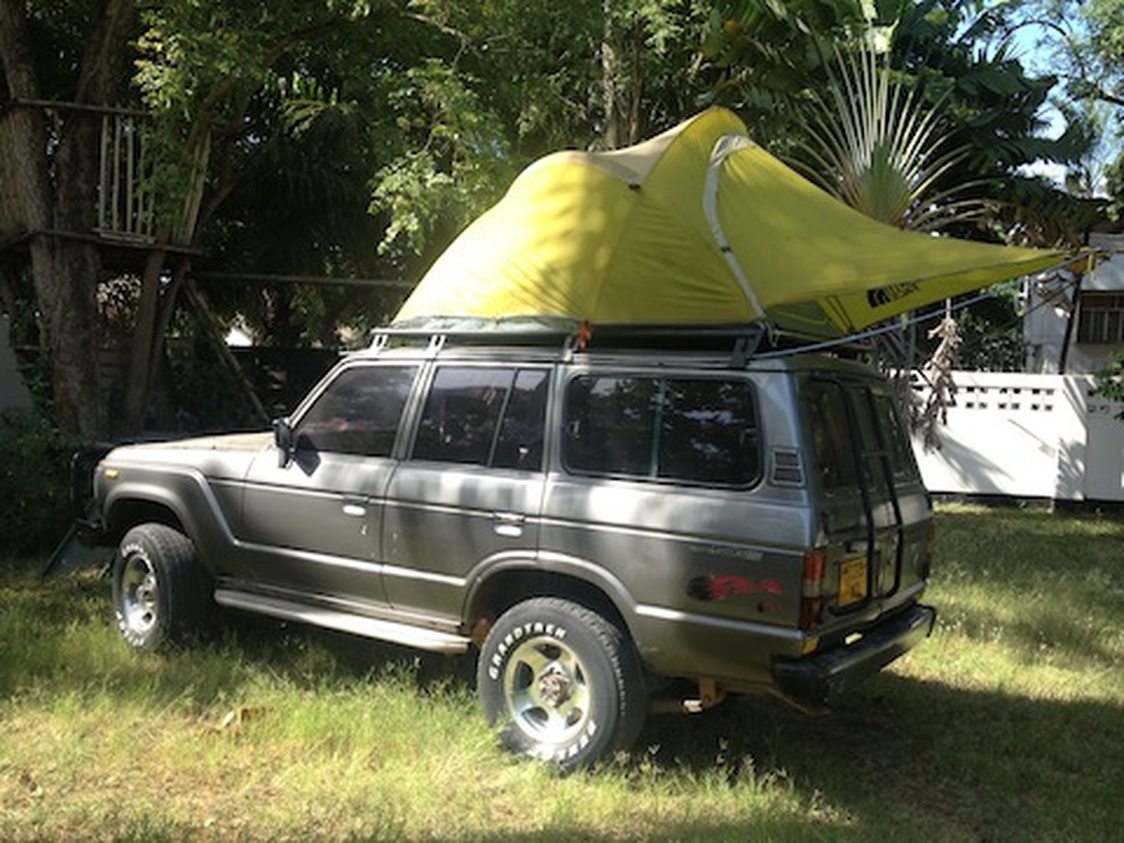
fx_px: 1136
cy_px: 422
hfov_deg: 52.6
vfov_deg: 40.7
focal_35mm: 35
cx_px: 562
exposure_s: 1/415
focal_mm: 4.28
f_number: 2.4
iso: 50
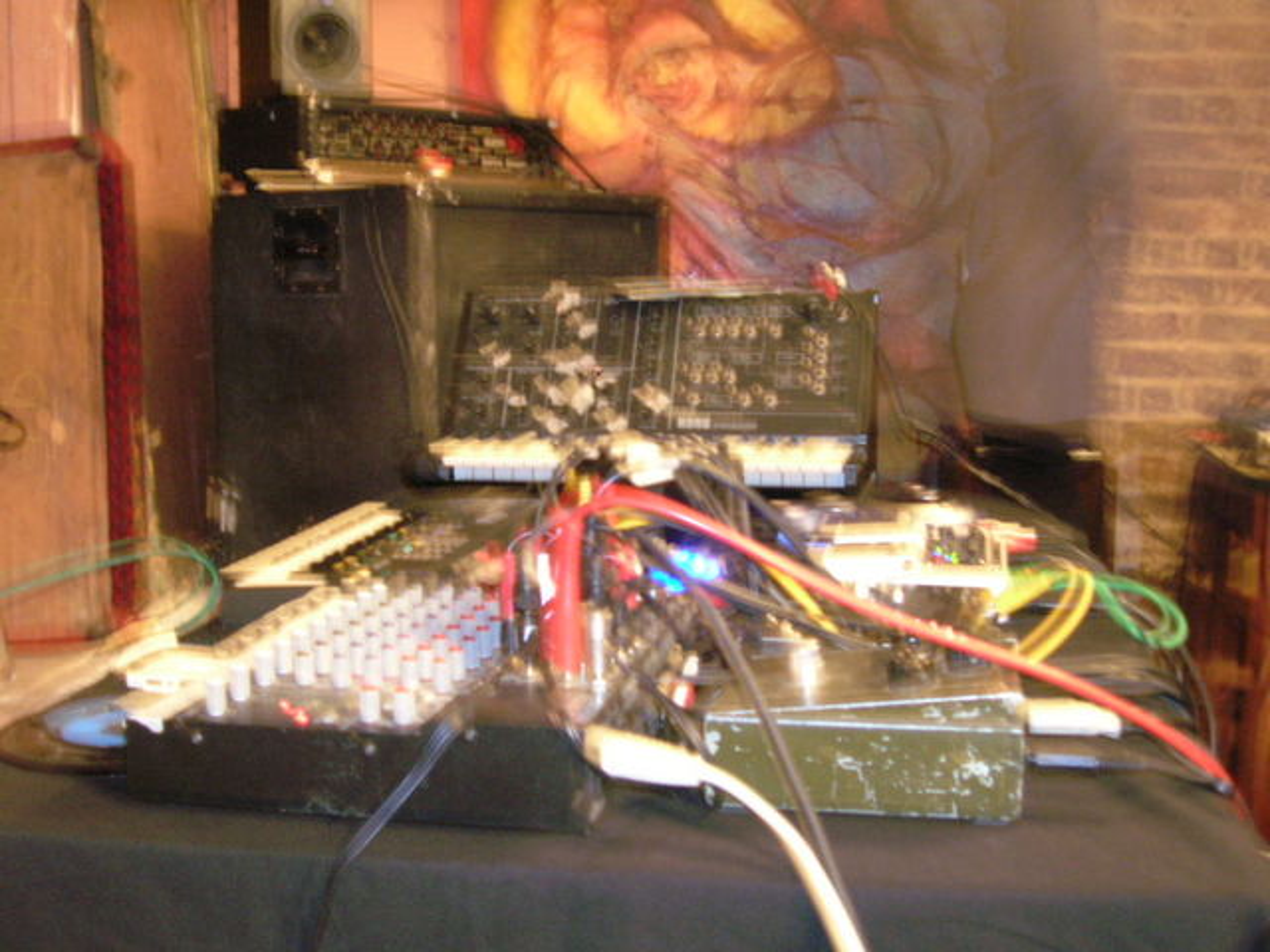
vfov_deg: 34.3
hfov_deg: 44.8
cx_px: 635
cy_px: 476
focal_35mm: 42
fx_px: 1541
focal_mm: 7
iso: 200
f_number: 3.1
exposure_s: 1.92
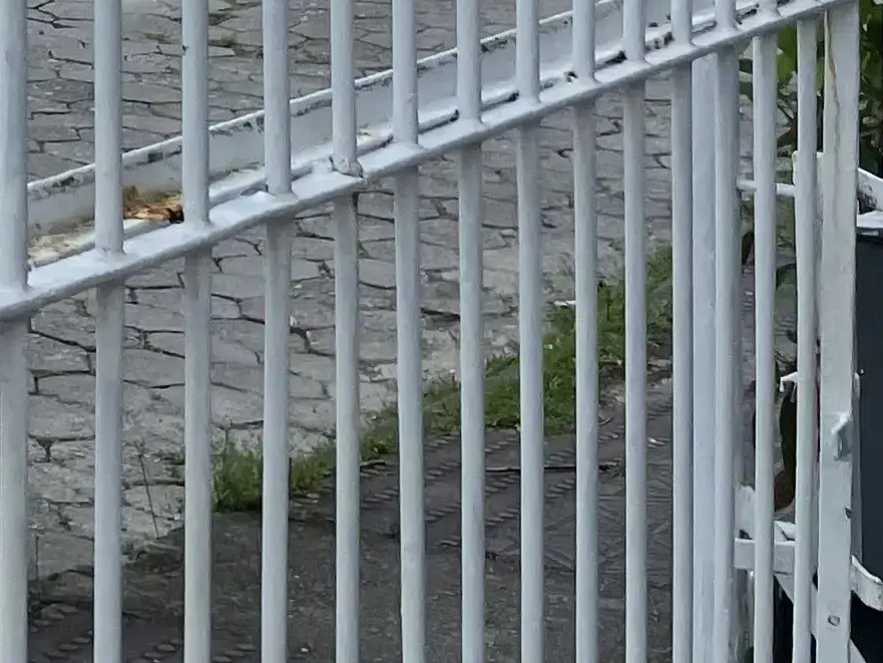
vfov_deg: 11.2
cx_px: -907
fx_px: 3036
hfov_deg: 13.9
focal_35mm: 119
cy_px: -714
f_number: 1.6
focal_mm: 4.2
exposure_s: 1/1182
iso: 32
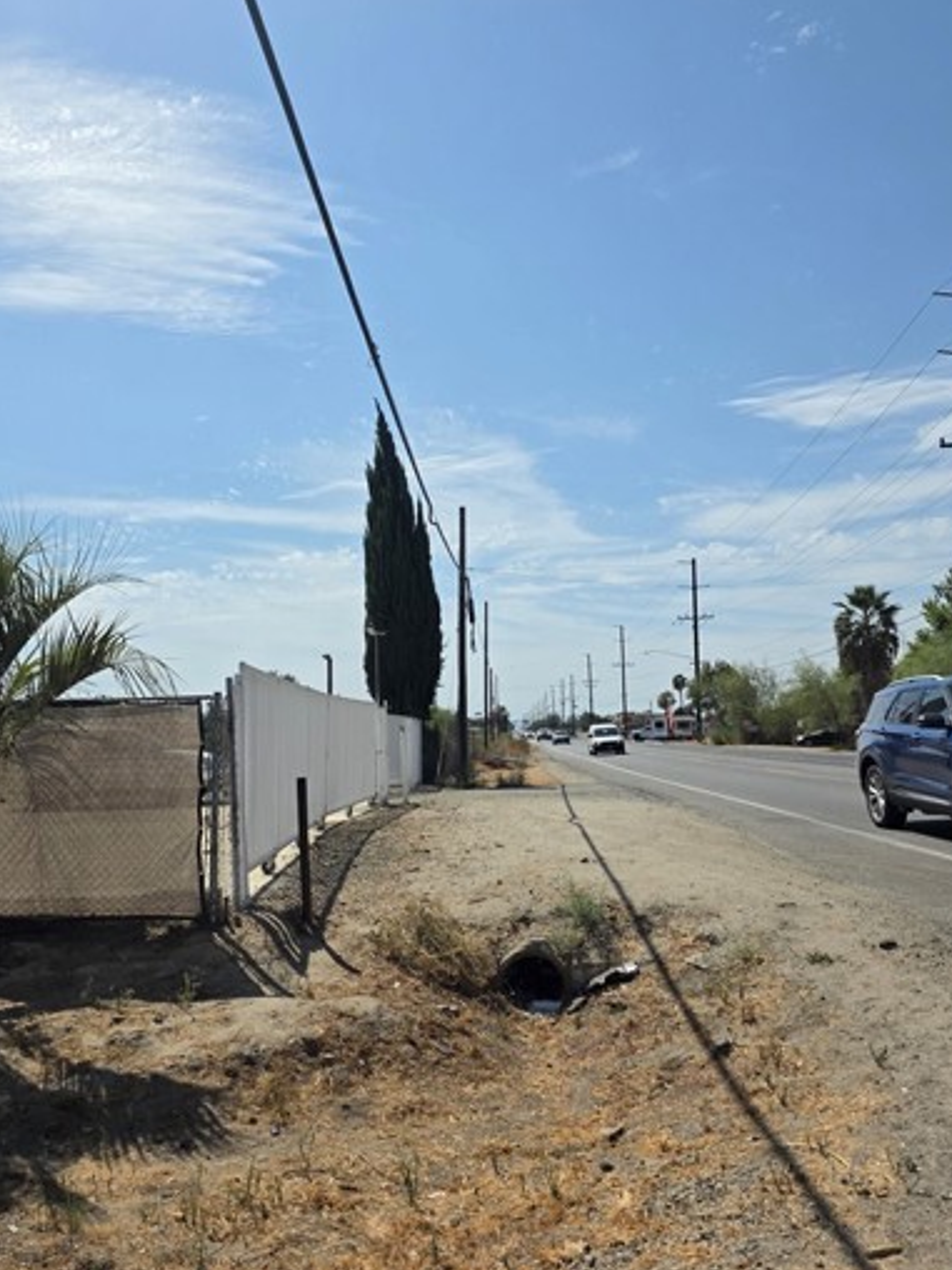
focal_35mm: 29
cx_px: 390
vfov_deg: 61.7
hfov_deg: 48.0
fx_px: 1063
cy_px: 625
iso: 50
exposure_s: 1/7944
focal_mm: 6.3
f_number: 1.7
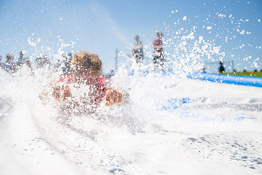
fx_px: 386
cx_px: 131
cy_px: 88
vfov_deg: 25.5
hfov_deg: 37.5
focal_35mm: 53
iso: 100
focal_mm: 53
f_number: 4
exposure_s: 1/1250
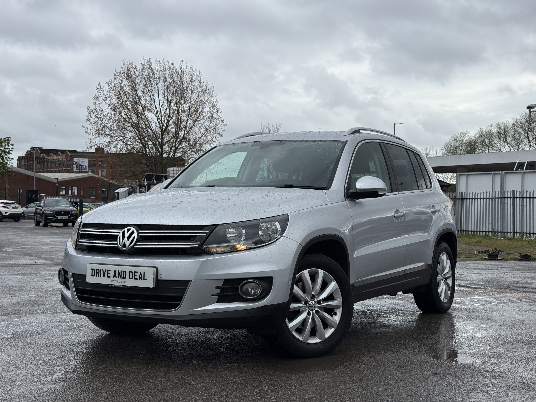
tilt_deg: +1.4
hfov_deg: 39.7
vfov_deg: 30.3
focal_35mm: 48
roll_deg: -0.6
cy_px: 201
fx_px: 743
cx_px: 268
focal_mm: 6.76
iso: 64
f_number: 1.78
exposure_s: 1/2273
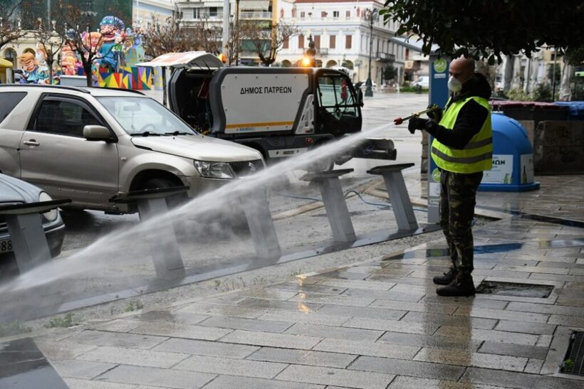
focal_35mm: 60
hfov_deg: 33.4
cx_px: 292
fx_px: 973
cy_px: 194
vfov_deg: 22.6
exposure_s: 1/800
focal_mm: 40
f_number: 4.5
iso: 1600
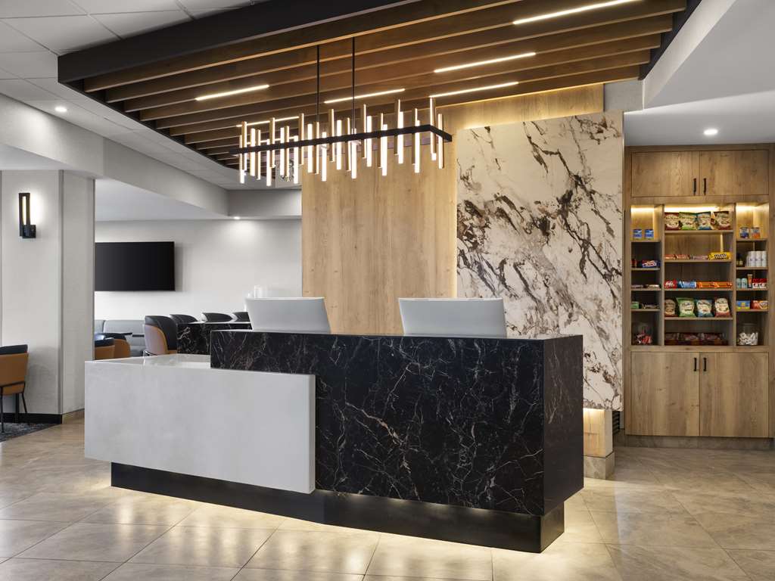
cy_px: 290
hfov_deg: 56.8
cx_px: 388
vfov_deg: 44.2
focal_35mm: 32
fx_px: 716
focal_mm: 40.3
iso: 160
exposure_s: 1
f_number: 11
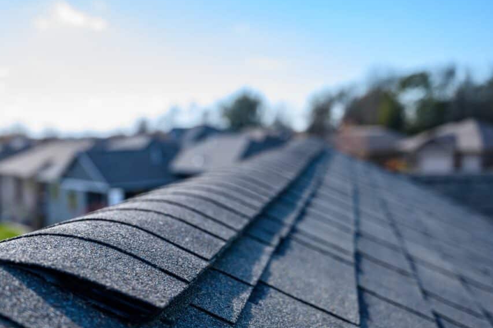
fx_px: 821
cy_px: 170
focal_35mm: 60
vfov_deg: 22.6
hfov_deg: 33.4
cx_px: 222
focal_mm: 50
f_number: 4
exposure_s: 1/2500
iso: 500
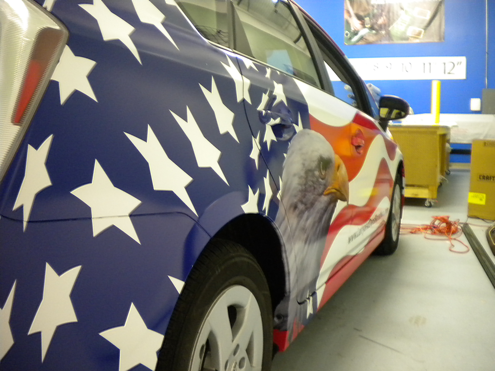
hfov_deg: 52.6
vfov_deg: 40.7
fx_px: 500
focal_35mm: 35
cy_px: 186
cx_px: 248
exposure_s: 1/12.7
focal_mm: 6.3
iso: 400
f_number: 3.1
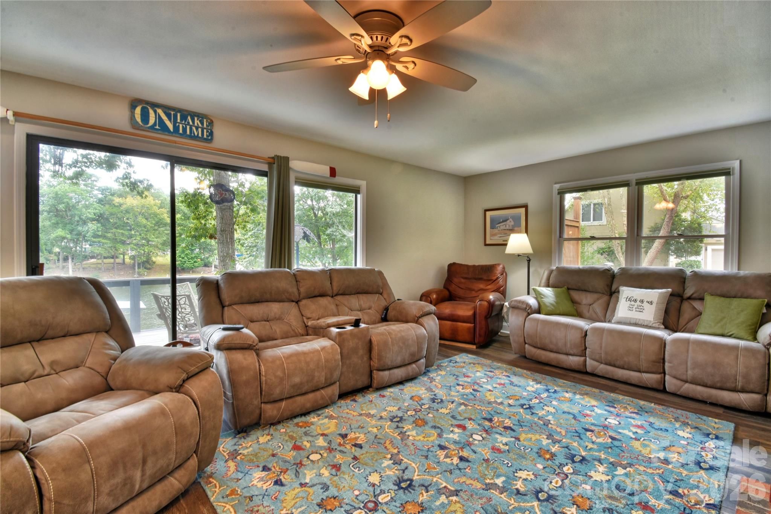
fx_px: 321
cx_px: 386
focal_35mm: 15
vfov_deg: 77.3
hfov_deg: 100.4
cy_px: 257
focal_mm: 10
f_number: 20
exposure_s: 1
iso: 100
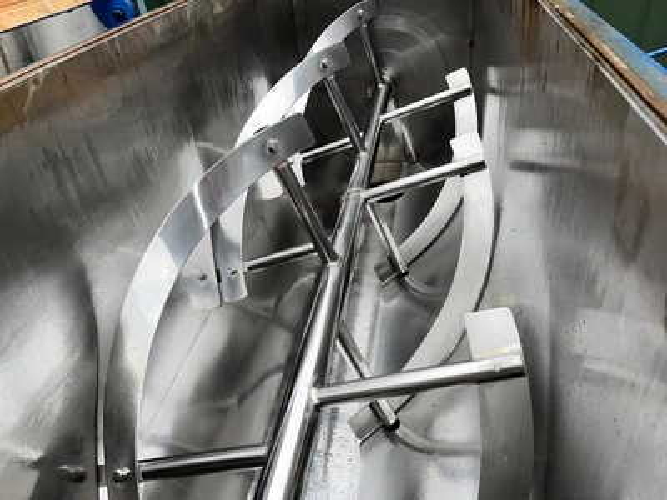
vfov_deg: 53.1
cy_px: 250
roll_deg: +8.2
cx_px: 334
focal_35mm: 26
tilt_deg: -35.4
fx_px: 501
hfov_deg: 67.3
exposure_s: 1/1517
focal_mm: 5.1
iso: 40
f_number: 1.6
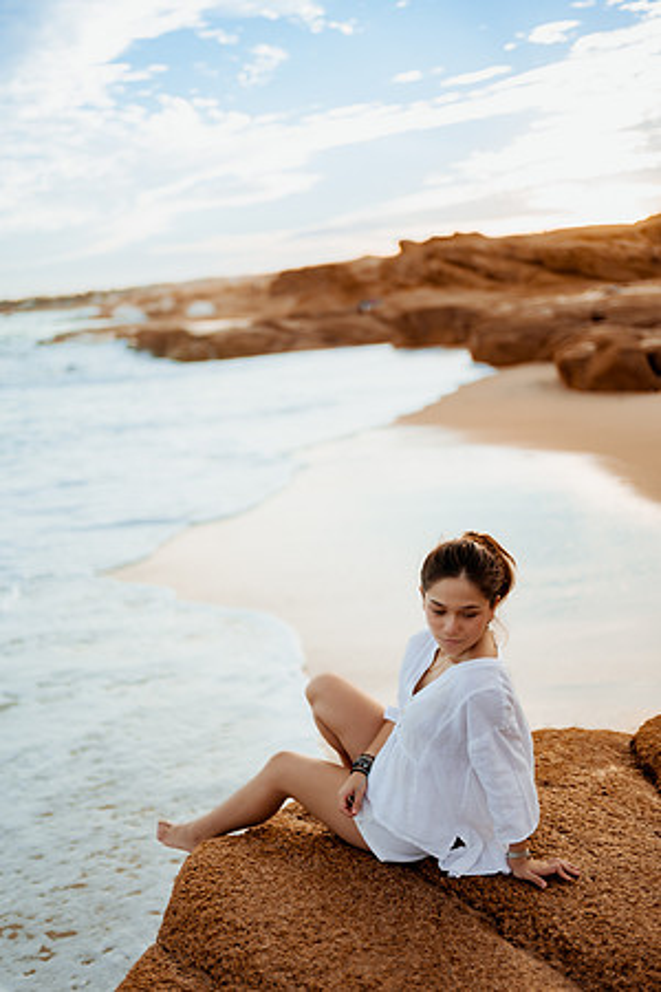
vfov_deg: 54.4
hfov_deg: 37.9
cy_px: 496
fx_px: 964
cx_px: 330
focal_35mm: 35
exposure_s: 1/1600
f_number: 1.4
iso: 100
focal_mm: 35
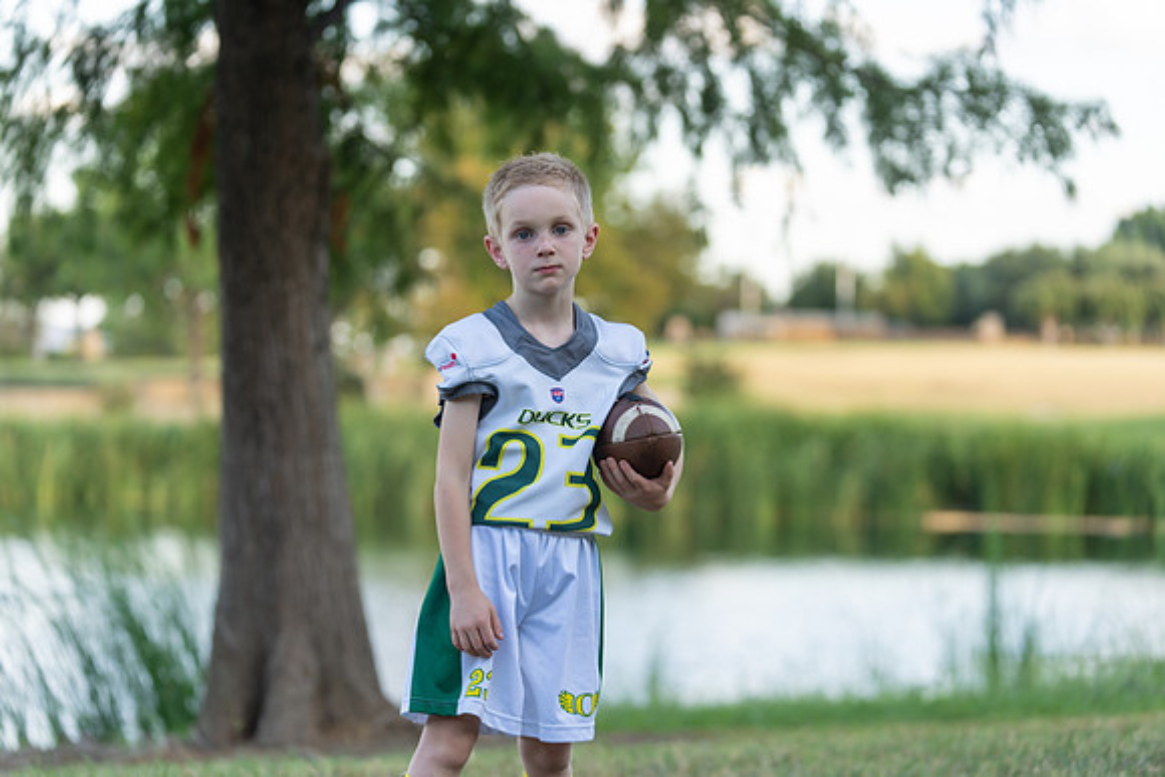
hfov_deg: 20.6
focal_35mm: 99
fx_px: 3204
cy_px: 388
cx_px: 582
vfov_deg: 13.8
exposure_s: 1/320
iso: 160
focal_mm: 99
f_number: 2.8
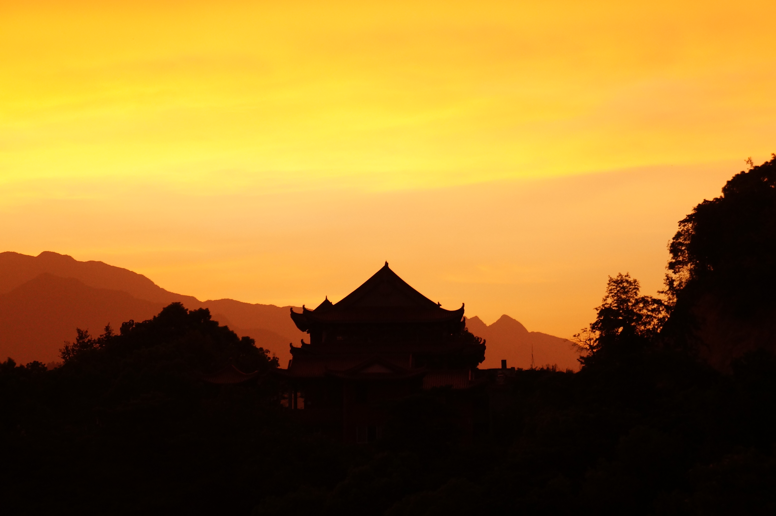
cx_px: 388
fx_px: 1776
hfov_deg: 24.6
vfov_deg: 16.5
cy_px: 258
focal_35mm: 82
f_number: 5.6
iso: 1250
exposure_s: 1/100
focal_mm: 55
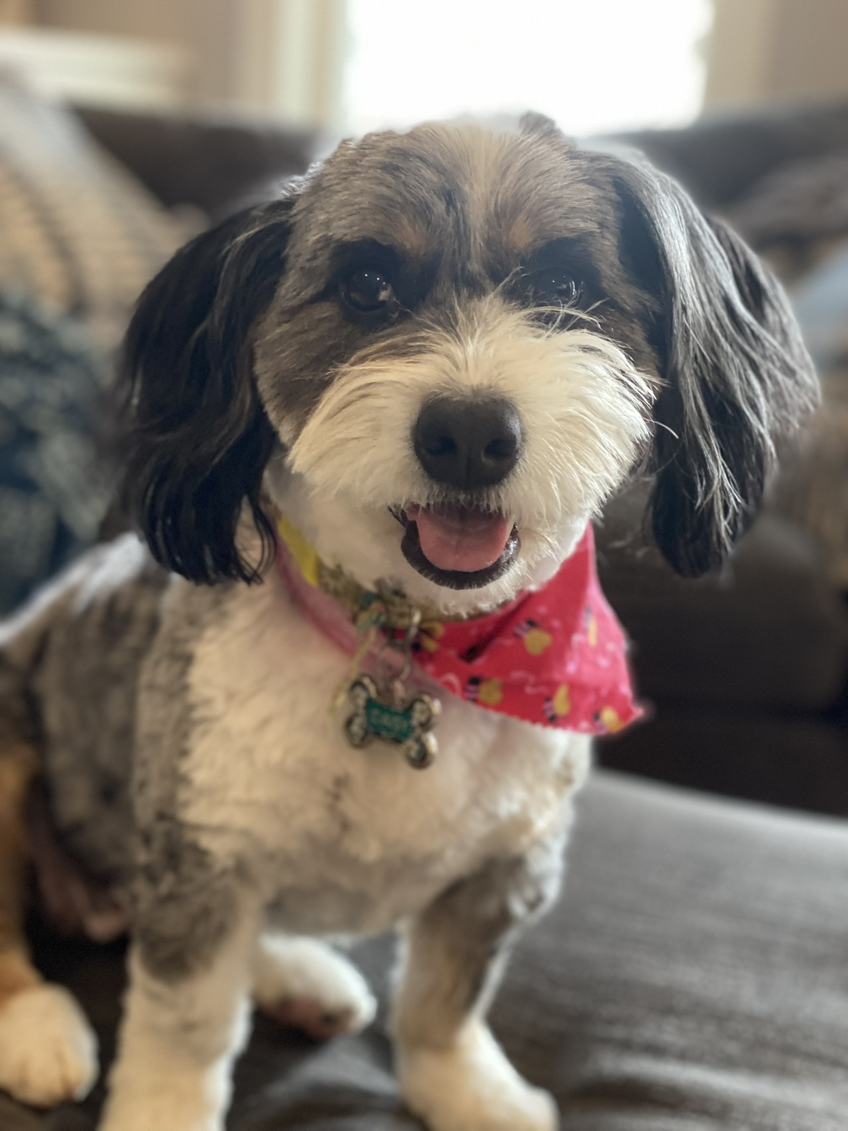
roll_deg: -5.5
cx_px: 424
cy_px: 566
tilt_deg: -13.0
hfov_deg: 28.0
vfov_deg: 36.8
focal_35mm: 52
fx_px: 1698
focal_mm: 6
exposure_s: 1/40
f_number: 2
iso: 250
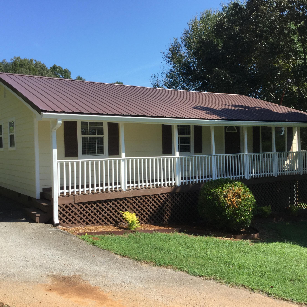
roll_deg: -1.0
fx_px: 371
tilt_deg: -1.6
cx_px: 170
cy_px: 153
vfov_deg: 44.9
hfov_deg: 44.9
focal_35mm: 37
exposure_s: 1/815
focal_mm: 3.3
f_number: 2.4
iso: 25
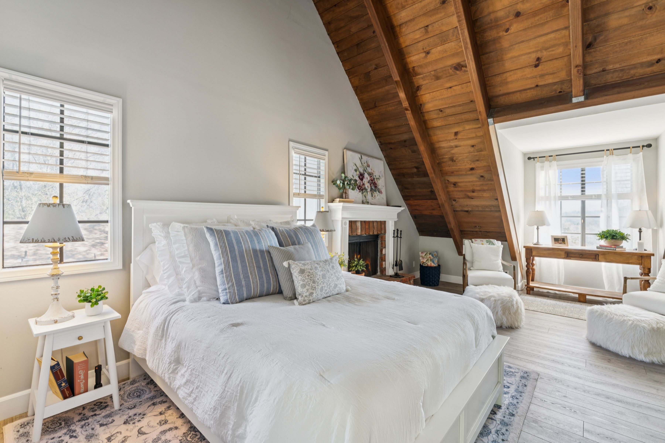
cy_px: 222
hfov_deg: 97.1
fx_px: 294
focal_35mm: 16
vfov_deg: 74.1
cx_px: 332
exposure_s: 1/1.25
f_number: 13
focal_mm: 15.9
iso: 100
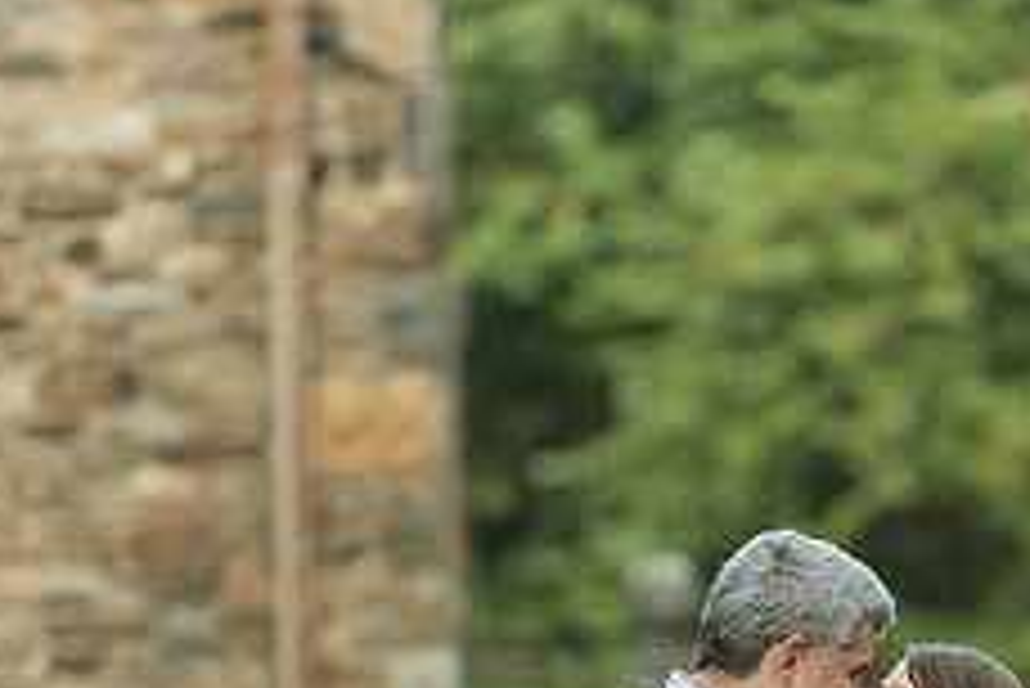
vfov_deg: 2.7
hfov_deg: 4.1
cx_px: 841
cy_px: 825
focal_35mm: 506
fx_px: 14486
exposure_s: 1/400
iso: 800
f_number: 3.2
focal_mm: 200
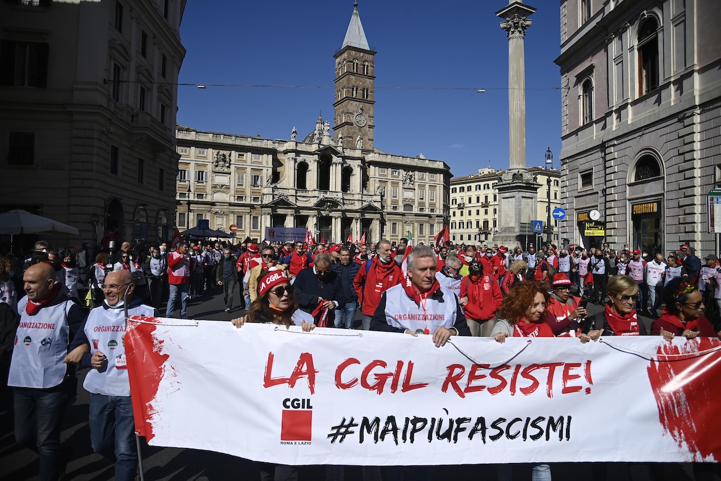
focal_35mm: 24
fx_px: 481
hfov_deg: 73.7
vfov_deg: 53.1
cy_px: 240
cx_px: 360
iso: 200
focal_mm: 24
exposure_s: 1/5000
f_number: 4
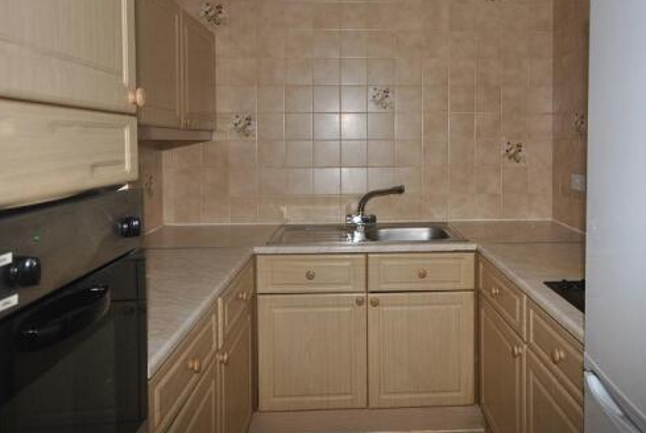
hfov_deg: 65.0
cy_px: 155
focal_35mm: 28
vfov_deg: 46.0
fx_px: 503
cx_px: 376
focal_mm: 14
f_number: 4.8
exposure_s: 1/60
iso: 200
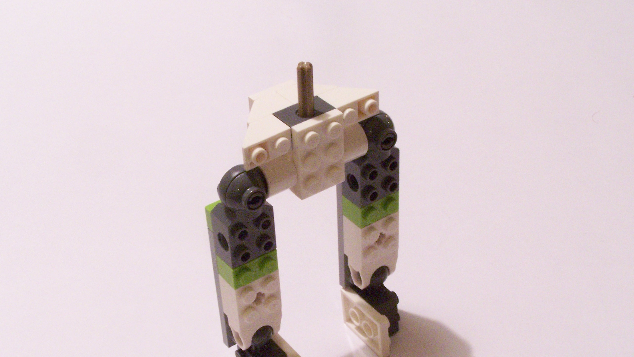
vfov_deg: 18.5
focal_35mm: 65
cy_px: 223
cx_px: 315
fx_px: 1093
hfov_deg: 32.4
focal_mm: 9.8
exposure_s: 1/4
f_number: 8
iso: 400
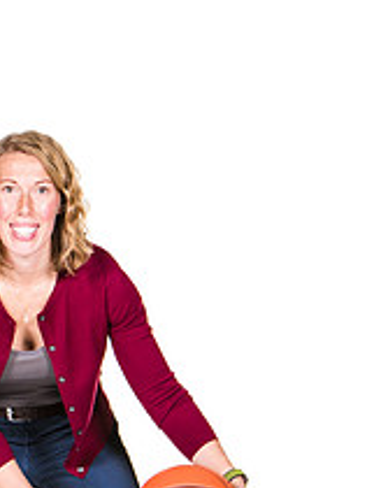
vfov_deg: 6.9
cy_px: 493
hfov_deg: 5.2
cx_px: 33
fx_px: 4007
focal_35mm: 284
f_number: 6.3
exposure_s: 1/160
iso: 200
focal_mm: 92
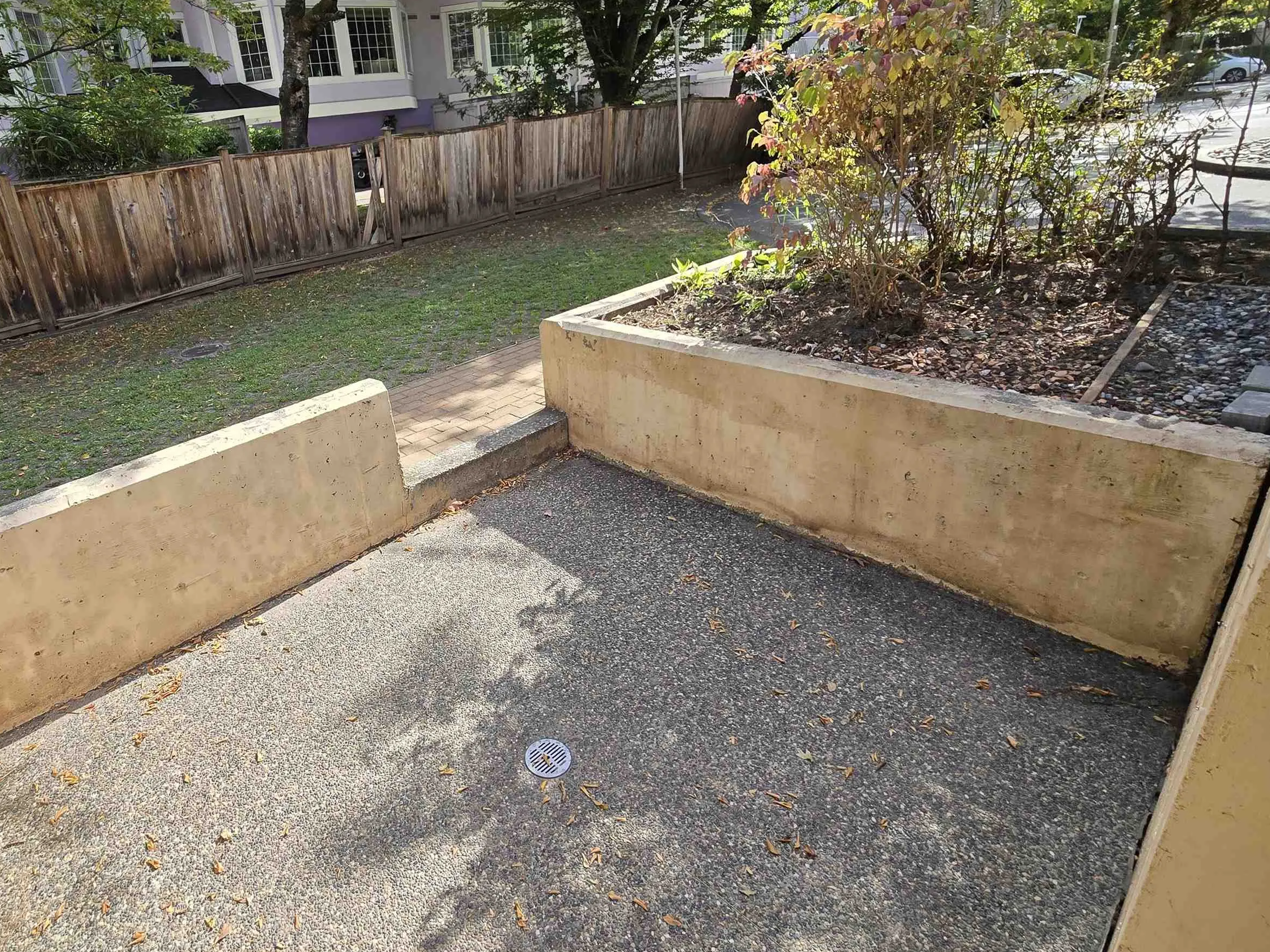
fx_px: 624
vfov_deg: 74.2
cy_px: 395
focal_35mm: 17
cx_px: 461
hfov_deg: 88.8
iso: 50
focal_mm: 2.2
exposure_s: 1/598
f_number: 2.2
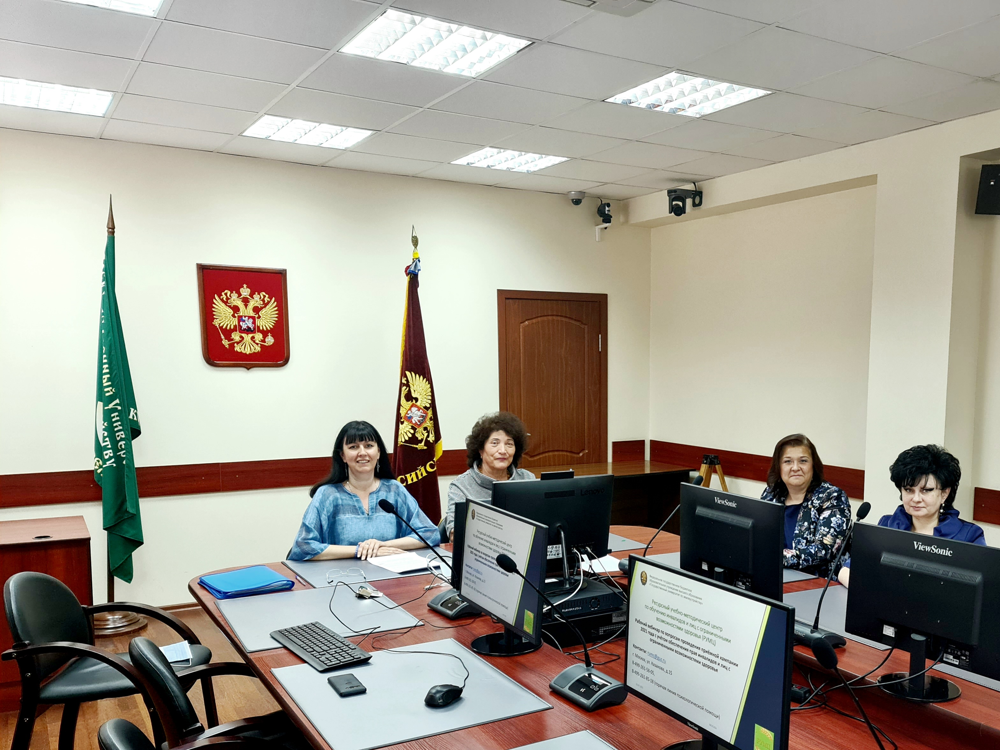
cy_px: 375
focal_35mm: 25
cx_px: 500
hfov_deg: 69.4
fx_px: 722
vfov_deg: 54.9
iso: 250
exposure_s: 1/100
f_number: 1.8
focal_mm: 7
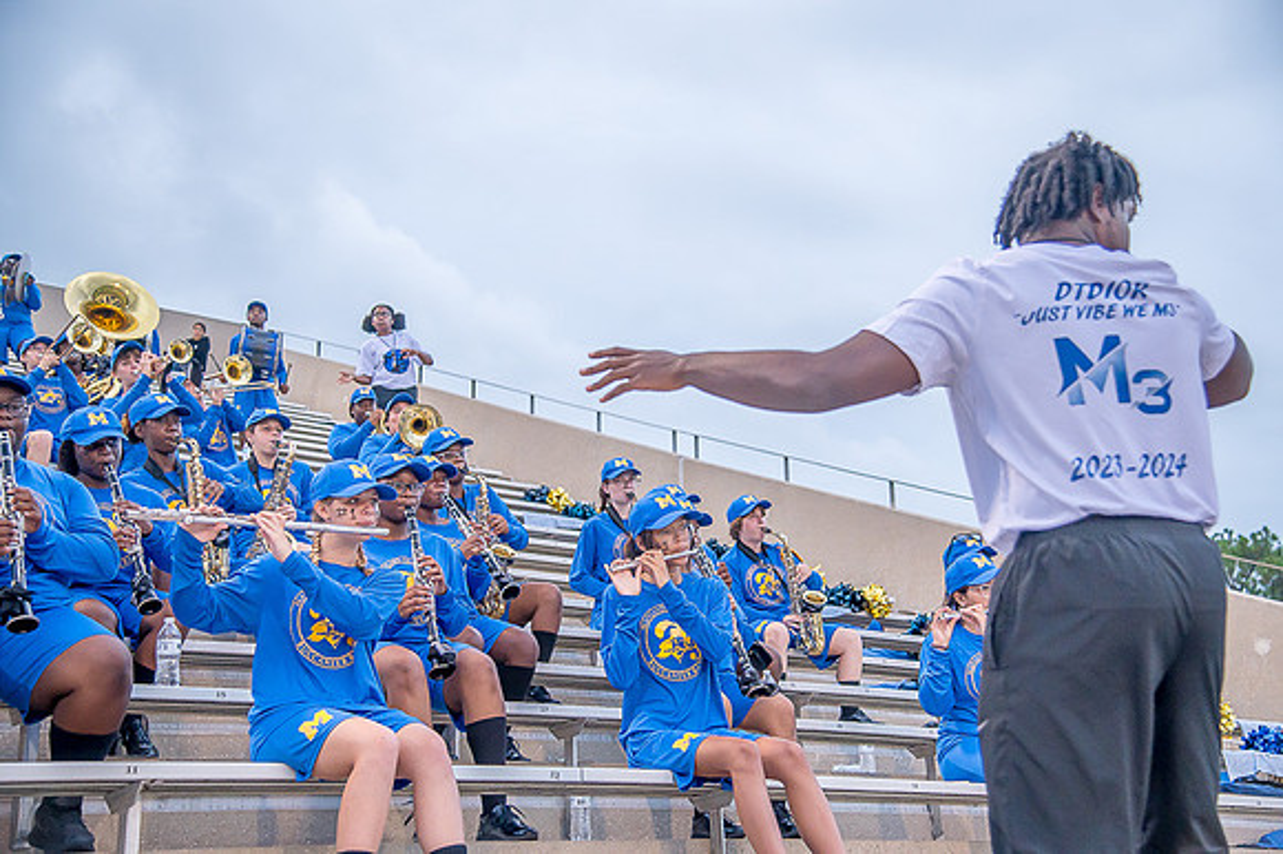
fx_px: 1638
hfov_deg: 42.8
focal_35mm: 46
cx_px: 642
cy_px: 427
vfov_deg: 29.2
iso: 1250
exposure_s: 1/250
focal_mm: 46
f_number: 4
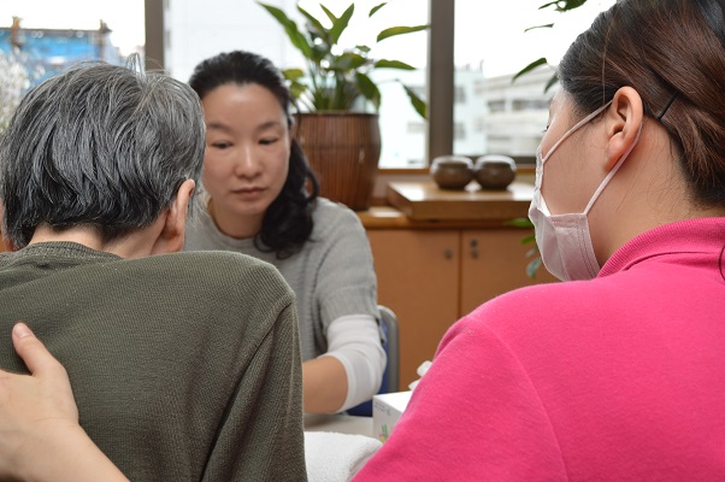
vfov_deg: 26.4
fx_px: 1026
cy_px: 241
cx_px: 362
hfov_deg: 38.9
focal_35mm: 51
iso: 100
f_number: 5.6
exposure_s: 1/60
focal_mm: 34
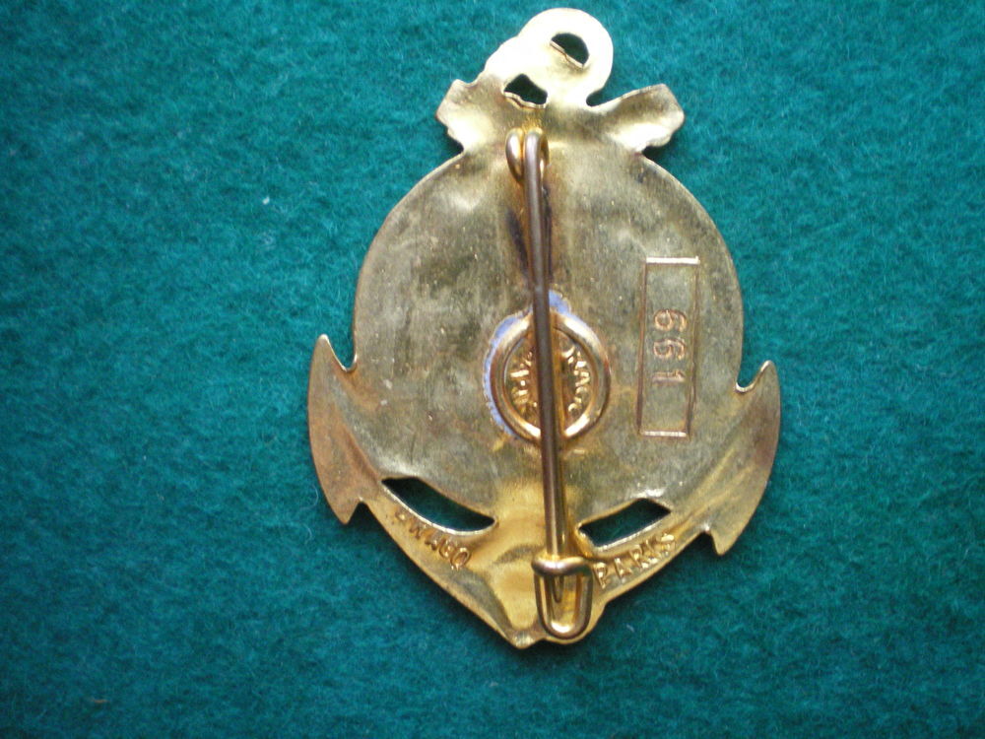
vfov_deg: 37.7
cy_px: 370
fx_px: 1081
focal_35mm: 38
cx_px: 492
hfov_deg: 49.0
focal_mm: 6.3
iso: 400
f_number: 3.1
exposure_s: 1/25
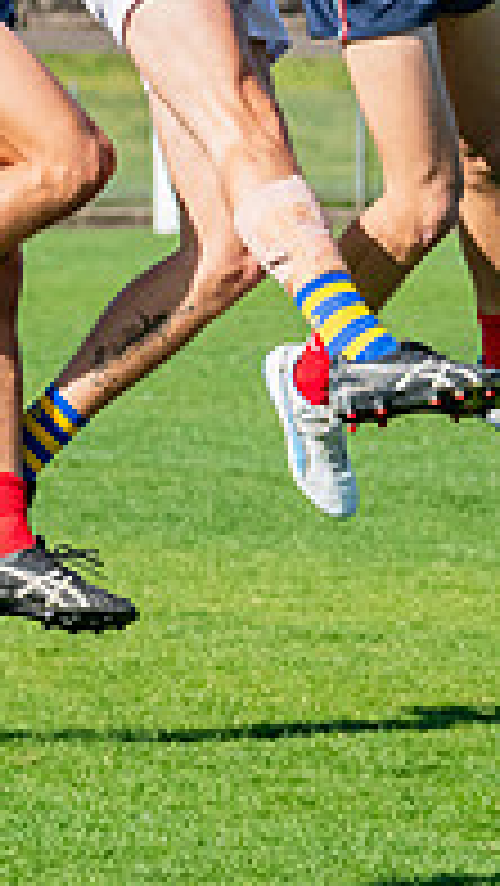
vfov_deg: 2.8
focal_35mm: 765
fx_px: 18008
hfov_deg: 1.6
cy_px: -171
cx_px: 295
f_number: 8
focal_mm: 180
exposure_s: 1/1600
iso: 800
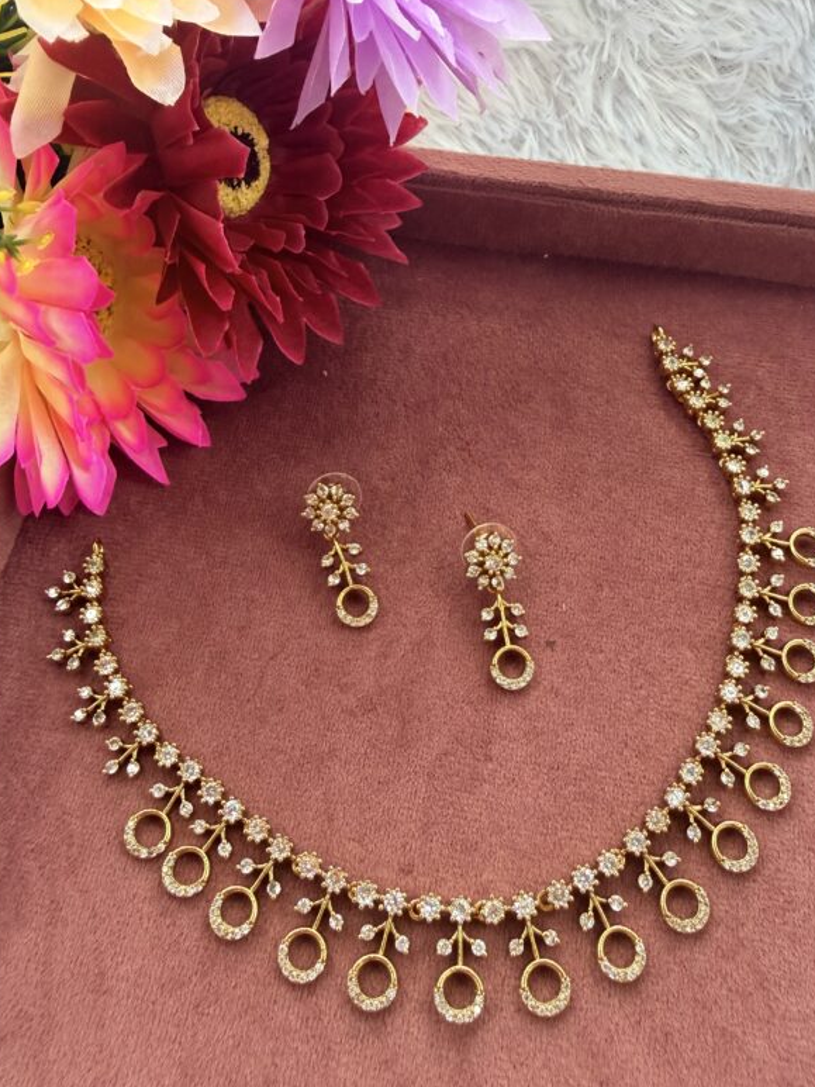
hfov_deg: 48.2
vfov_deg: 61.5
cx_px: 404
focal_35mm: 29
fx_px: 910
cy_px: 598
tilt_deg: -49.1
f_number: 2.2
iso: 250
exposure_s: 1/121
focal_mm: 2.22
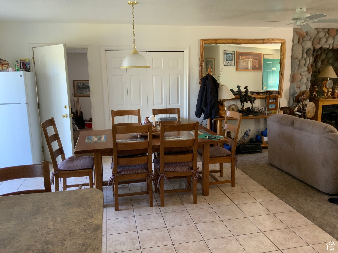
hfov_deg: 61.7
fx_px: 283
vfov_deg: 48.2
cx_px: 169
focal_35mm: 29
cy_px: 126
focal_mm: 3
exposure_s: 1/60
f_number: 1.8
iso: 160
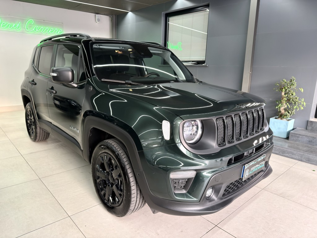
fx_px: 220
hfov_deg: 71.6
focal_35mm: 24
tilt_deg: -13.4
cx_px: 158
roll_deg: -0.9
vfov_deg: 56.8
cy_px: 119
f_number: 1.78
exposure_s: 1/50
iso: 200
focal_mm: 6.76
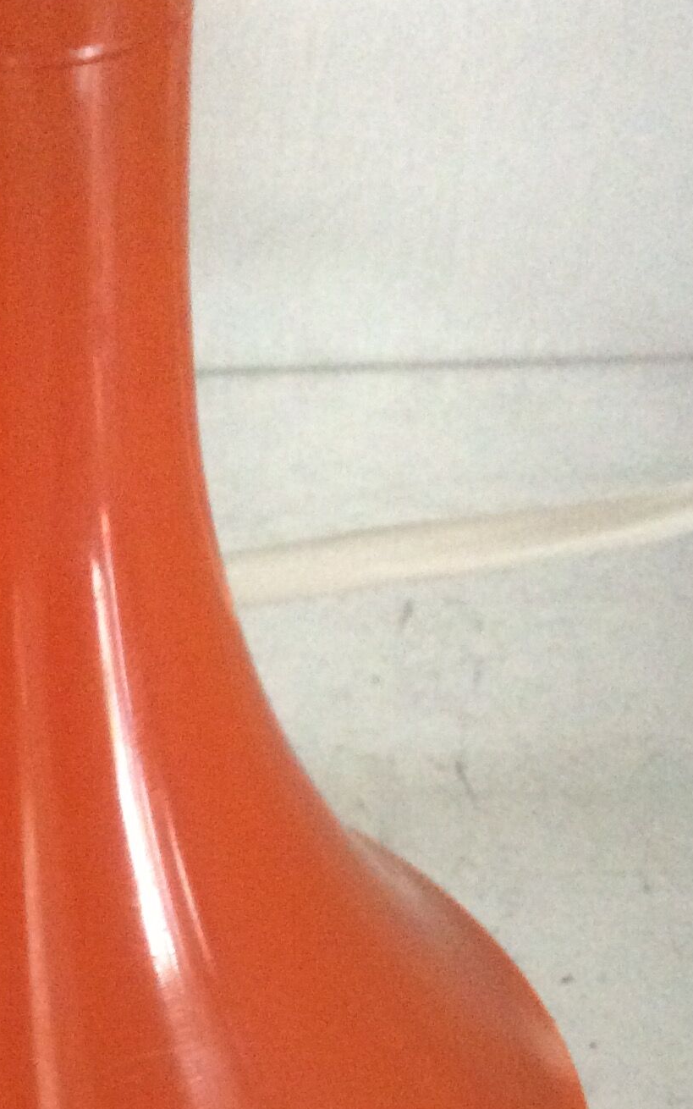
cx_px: 8
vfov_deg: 29.5
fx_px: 2024
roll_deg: +1.0
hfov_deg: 18.9
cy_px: 978
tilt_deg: -43.3
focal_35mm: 67
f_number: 2.4
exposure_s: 1/20
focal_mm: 3.3
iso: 250
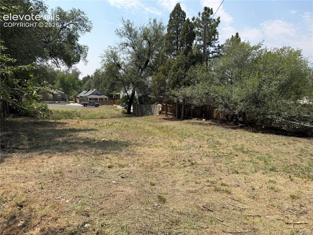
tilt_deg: -8.2
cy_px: 118
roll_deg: -1.2
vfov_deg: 56.8
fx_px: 217
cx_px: 156
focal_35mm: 24
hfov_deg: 71.6
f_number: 1.78
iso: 80
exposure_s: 1/3953
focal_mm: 6.76
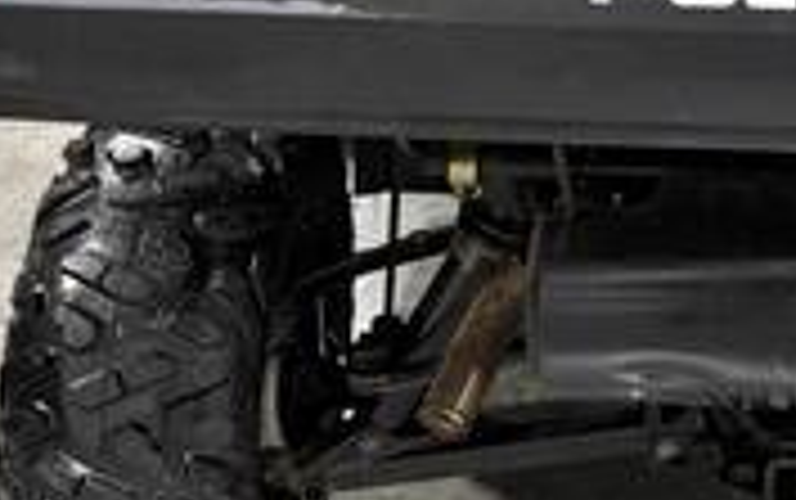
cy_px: -203
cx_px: 733
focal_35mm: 92
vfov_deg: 13.6
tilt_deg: -10.8
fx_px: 1998
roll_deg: -1.7
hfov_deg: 22.0
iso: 320
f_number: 1.78
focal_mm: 6.76
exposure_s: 1/60
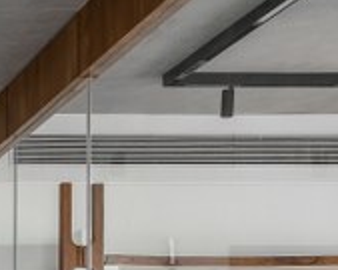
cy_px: 412
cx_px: -315
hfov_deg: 14.4
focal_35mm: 113
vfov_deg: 12.9
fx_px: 1130
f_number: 9
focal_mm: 17
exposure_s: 1/4
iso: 125
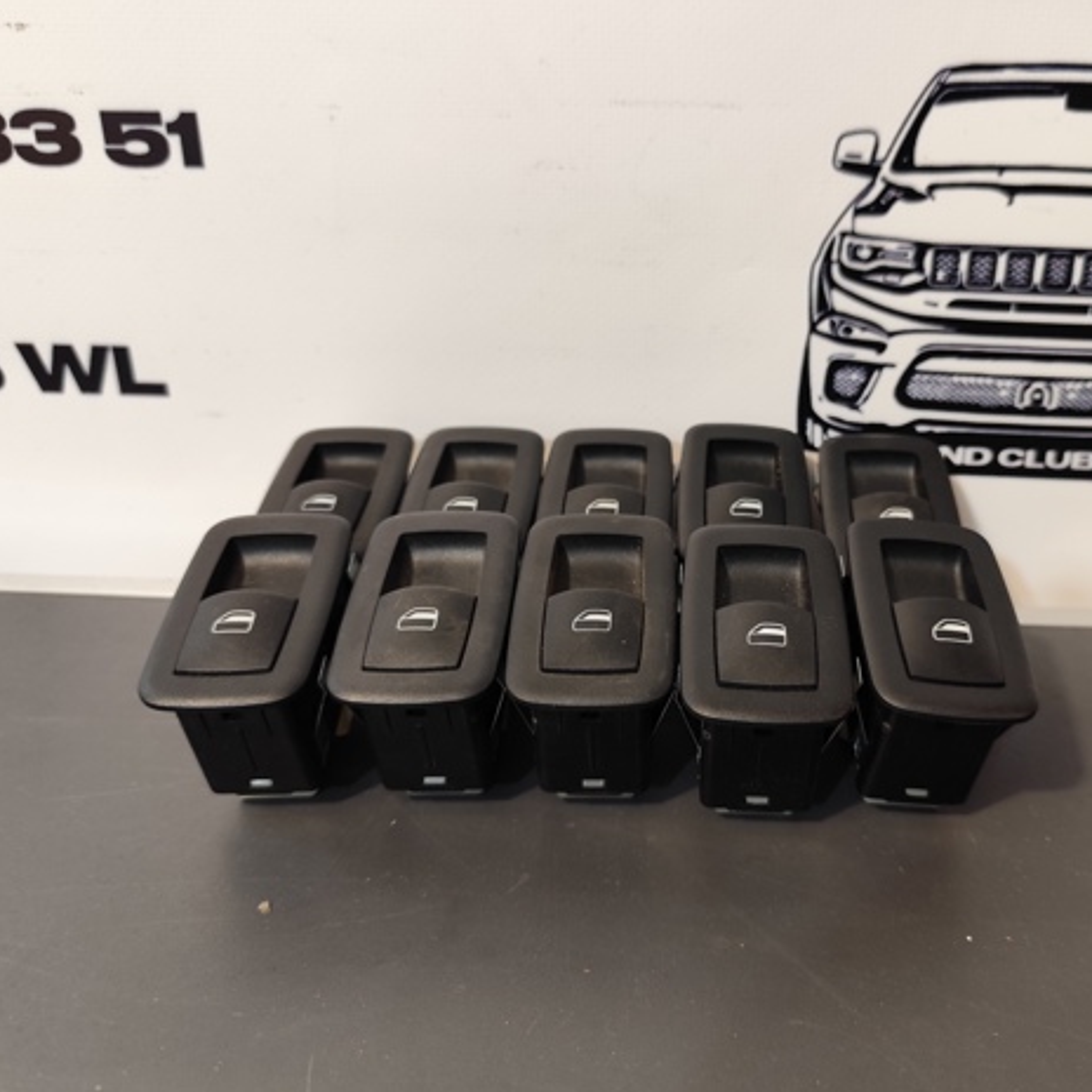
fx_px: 999
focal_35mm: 28
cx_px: 668
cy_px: 535
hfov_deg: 56.7
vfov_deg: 57.3
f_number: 1.65
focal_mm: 6.19
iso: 800
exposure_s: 1/60
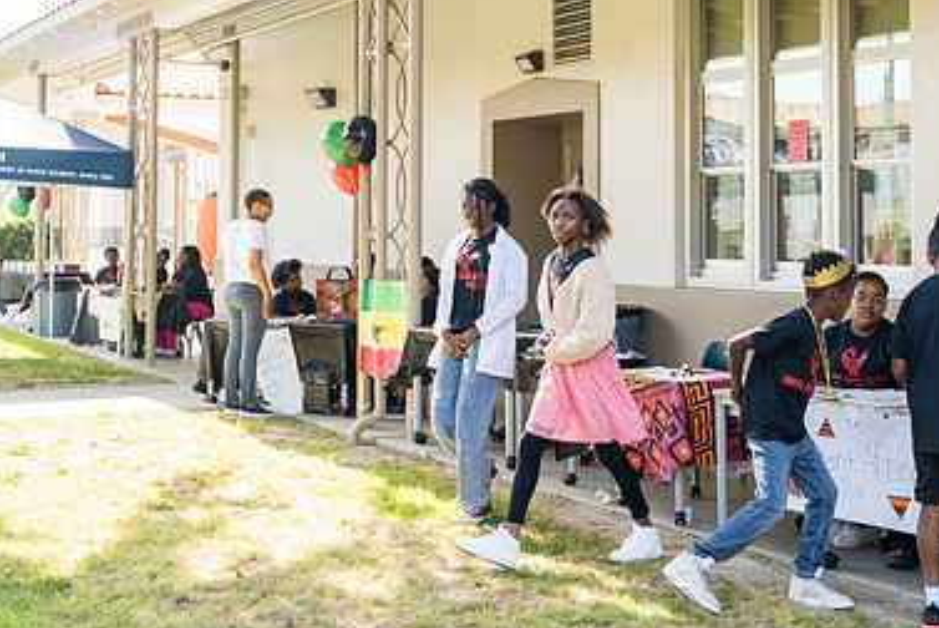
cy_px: 166
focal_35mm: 57
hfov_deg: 35.0
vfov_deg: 23.6
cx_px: 426
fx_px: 1488
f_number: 2.8
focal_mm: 28
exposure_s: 1/400
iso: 200
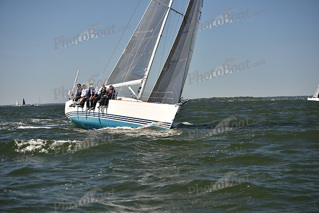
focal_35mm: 82
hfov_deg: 24.8
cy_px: 106
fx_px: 727
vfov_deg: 16.7
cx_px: 160
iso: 250
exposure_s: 1/1250
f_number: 3.5
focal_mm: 82
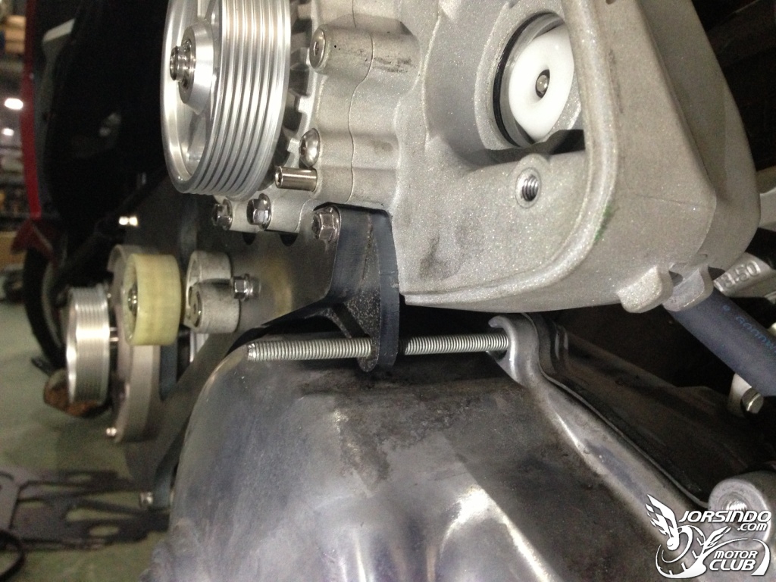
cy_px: 291
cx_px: 388
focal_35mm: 33
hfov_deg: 55.4
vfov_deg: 42.9
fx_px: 740
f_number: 2.4
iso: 400
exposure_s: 1/20
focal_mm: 4.13
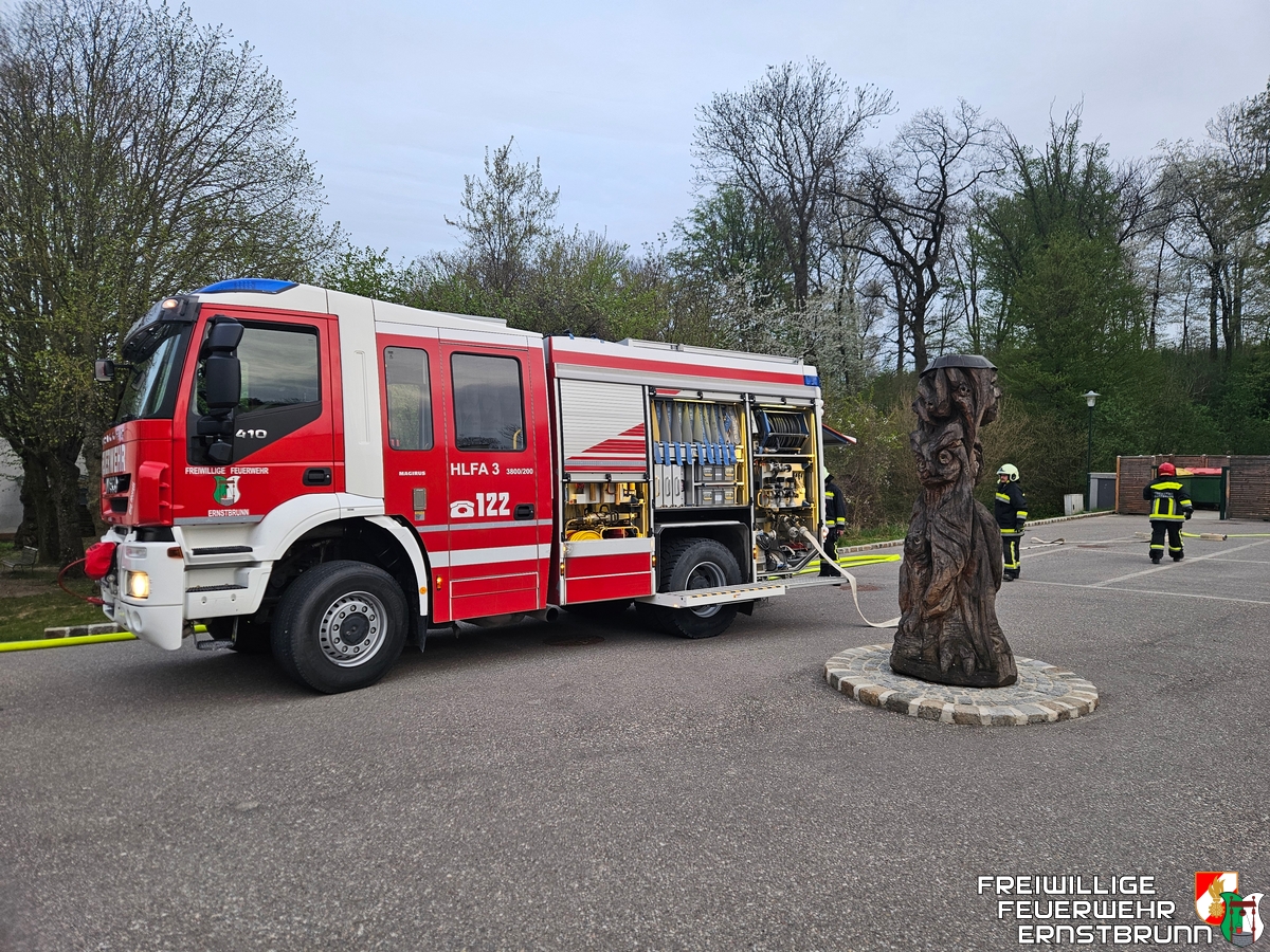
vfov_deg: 58.9
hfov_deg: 73.9
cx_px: 635
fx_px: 844
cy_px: 476
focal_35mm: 23
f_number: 1.8
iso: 50
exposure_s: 1/100
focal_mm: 5.4
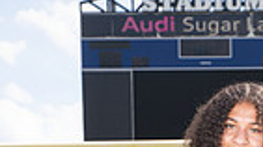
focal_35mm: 154
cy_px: 370
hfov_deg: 13.9
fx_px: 1073
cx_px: 231
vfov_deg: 7.3
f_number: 7.1
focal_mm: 46
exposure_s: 1/320
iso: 125
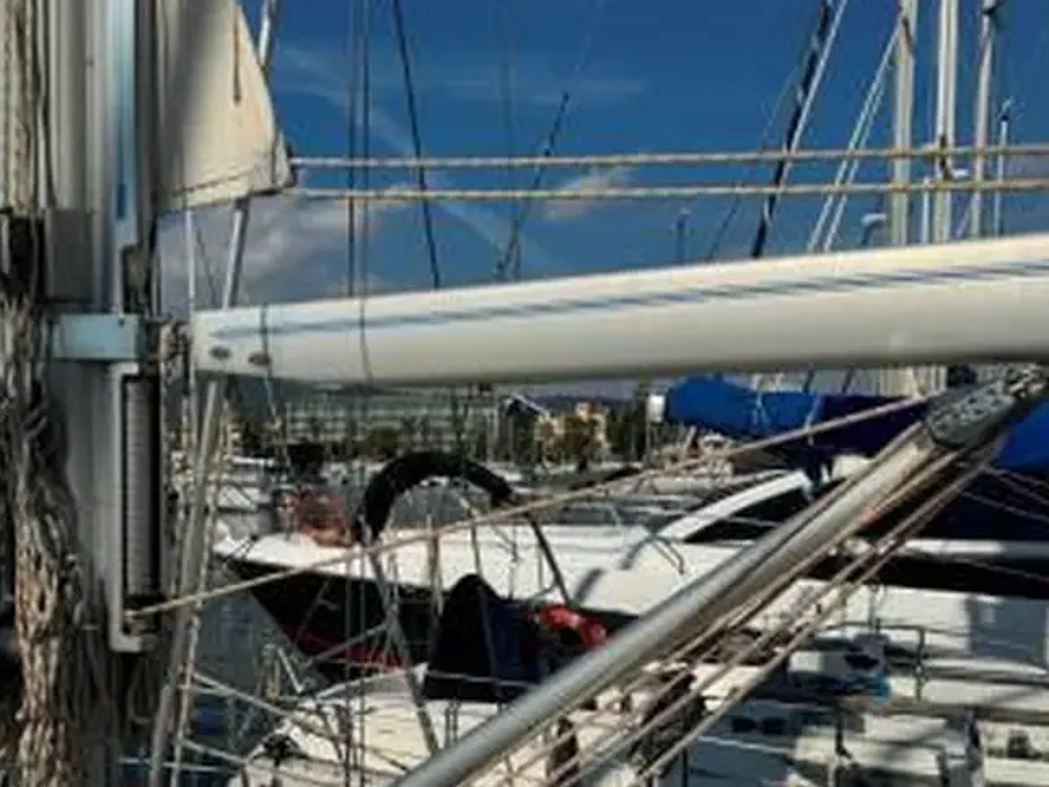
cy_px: 511
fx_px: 1152
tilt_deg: -3.4
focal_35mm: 38
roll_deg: -0.4
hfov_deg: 48.1
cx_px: 342
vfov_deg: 37.4
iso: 80
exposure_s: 1/15152
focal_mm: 6.86
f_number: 1.78
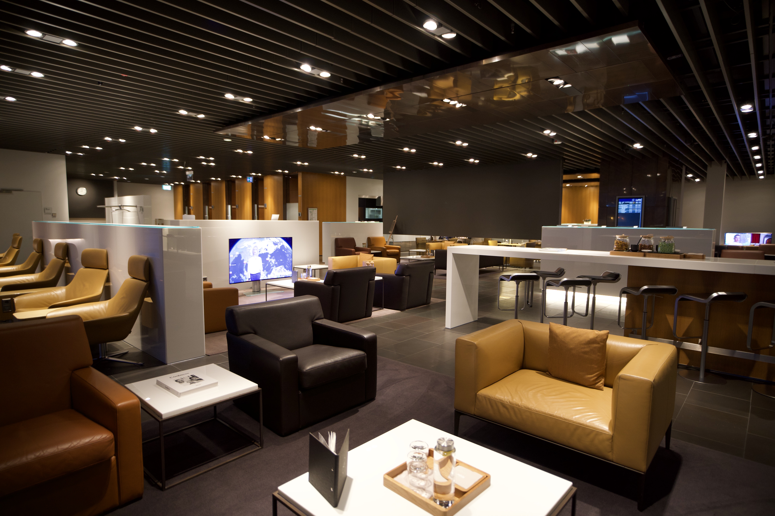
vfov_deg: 63.2
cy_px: 258
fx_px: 420
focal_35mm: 20
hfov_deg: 85.4
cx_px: 388
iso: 250
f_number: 1.4
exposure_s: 1/80
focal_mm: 13
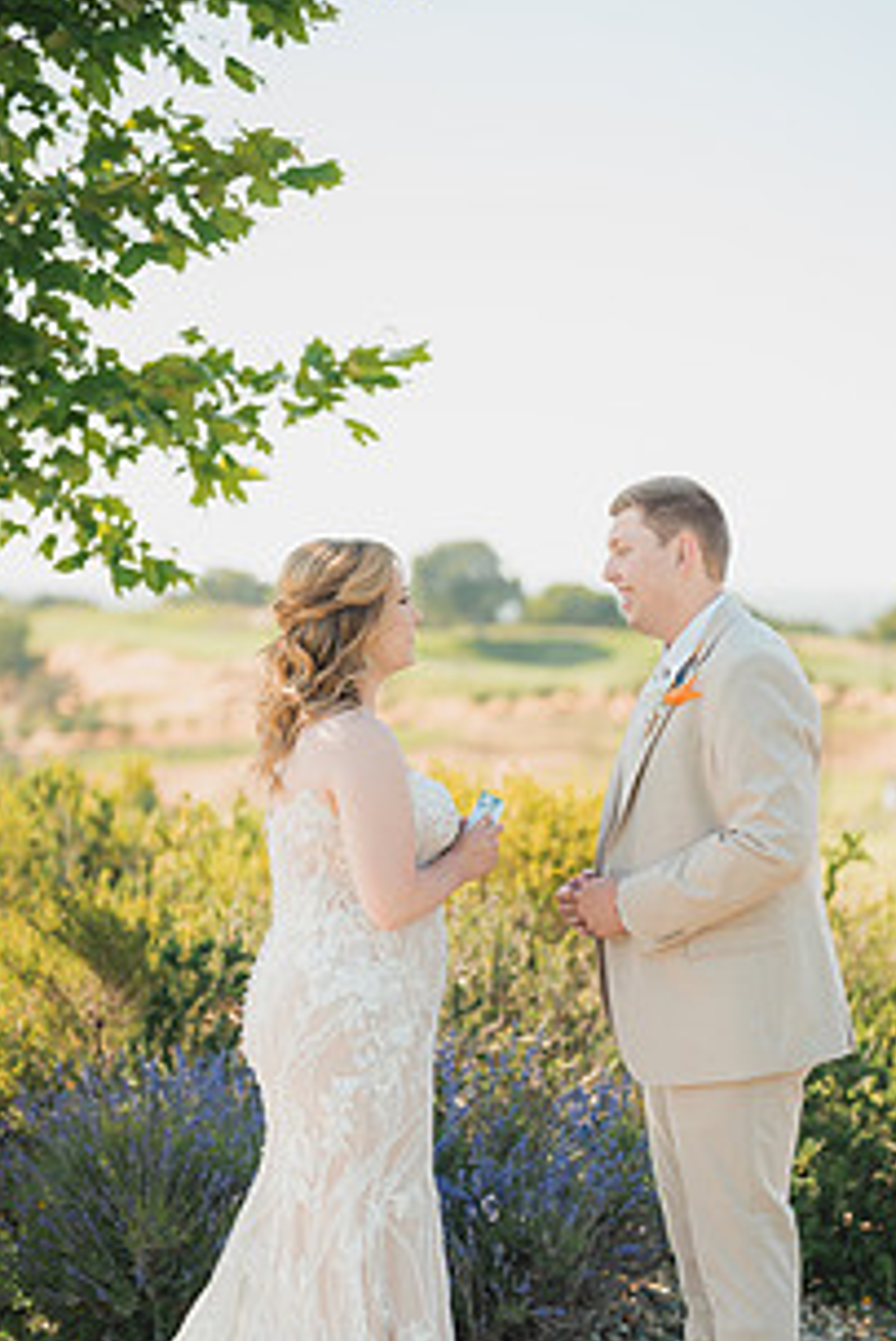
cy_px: 900
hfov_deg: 18.4
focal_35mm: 74
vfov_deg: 27.2
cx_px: 494
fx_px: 2759
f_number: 1.4
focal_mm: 50
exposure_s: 1/1250
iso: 50
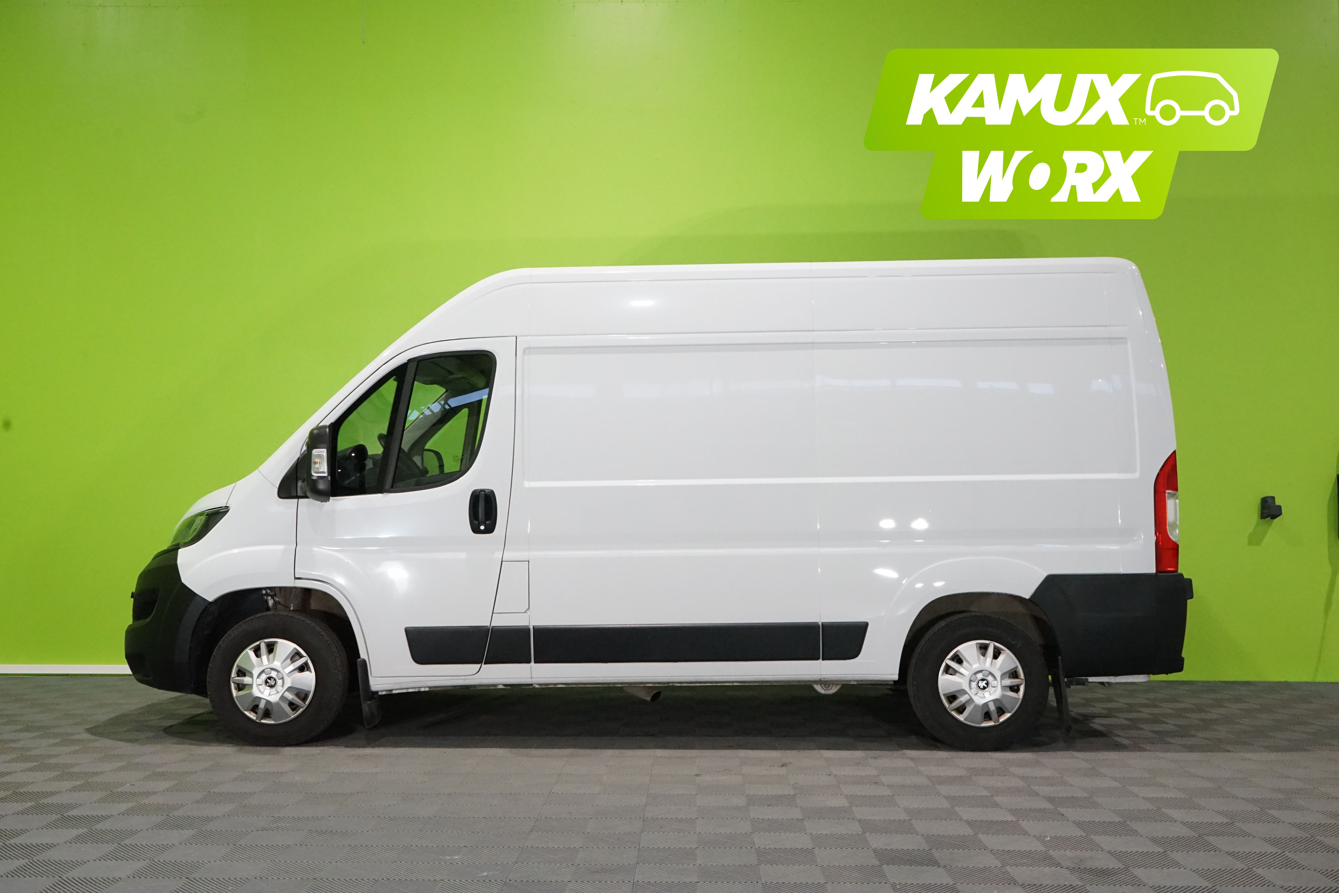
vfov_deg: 41.1
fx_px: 1190
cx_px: 670
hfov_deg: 58.7
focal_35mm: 32
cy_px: 446
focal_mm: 32
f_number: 10
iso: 6400
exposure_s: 1/80
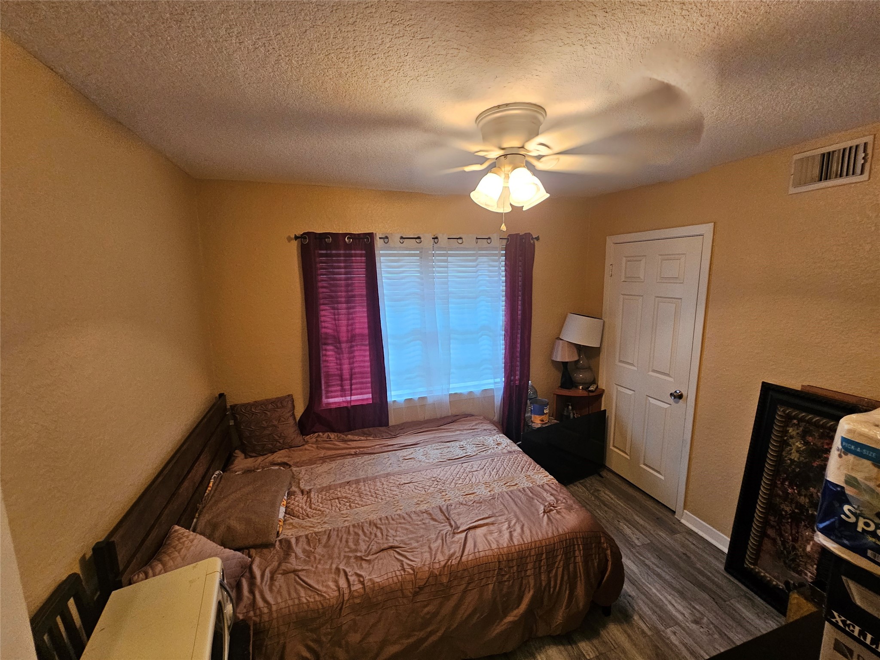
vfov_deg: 89.9
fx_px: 330
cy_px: 330
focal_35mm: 13
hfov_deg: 106.2
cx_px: 440
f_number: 2.2
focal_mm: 2.2
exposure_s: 1/40
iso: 320
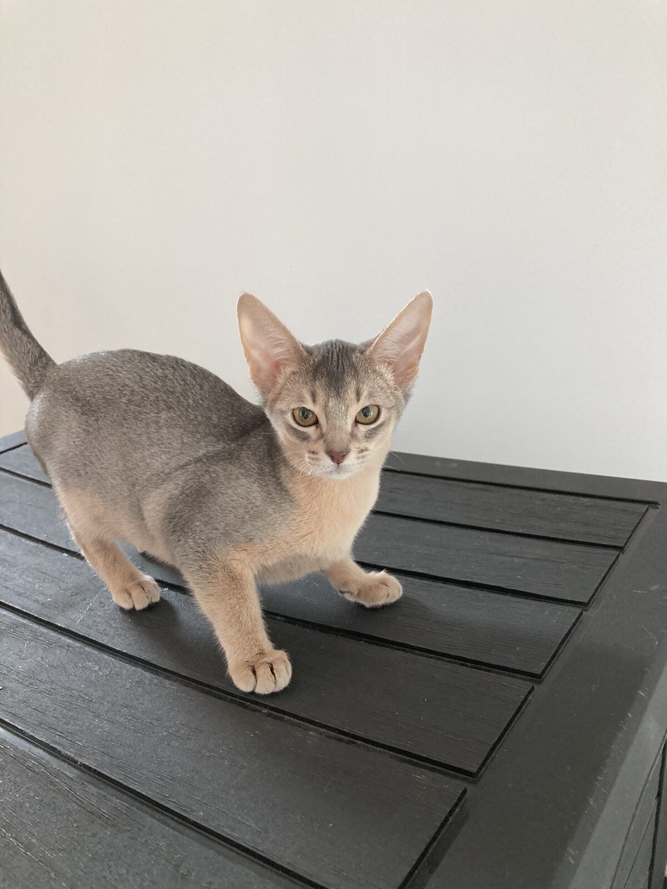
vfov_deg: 63.4
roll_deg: +6.1
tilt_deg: -16.0
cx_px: 334
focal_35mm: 28
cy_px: 444
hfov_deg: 49.7
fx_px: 719
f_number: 1.8
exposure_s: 1/60
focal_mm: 3.99
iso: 125
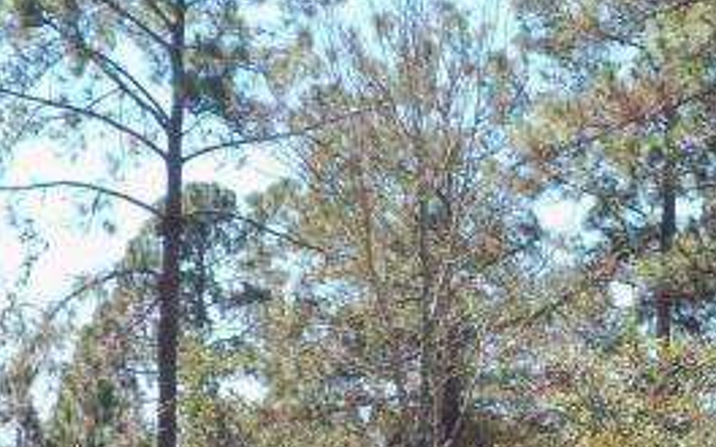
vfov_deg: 7.2
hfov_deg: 11.4
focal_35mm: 182
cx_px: 697
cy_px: 447
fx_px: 3551
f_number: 4.2
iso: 80
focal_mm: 14.3
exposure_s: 1/200
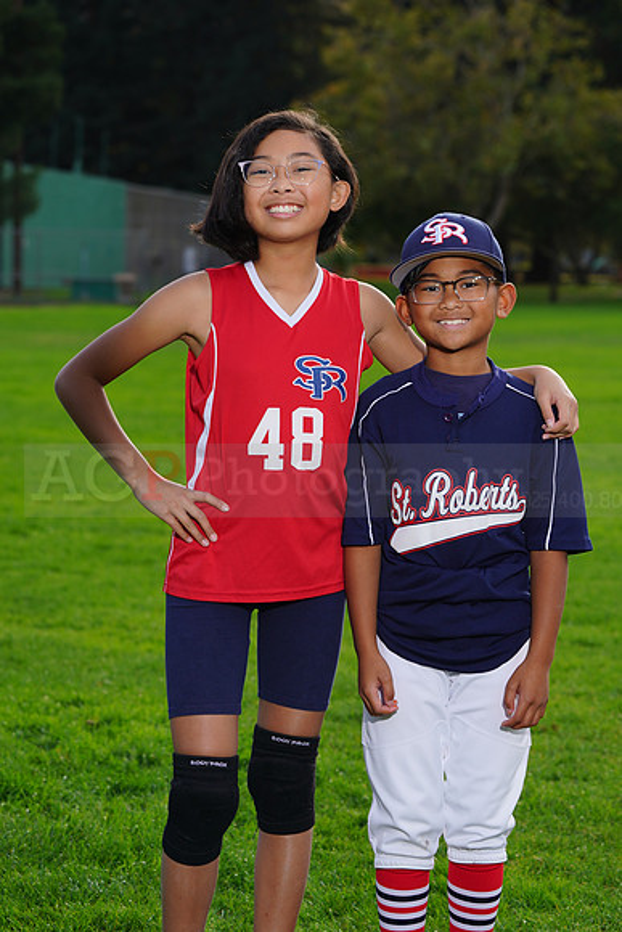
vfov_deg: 15.4
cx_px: 311
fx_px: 3445
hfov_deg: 10.3
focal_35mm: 133
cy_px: 466
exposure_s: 1/250
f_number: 8
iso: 160
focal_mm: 133
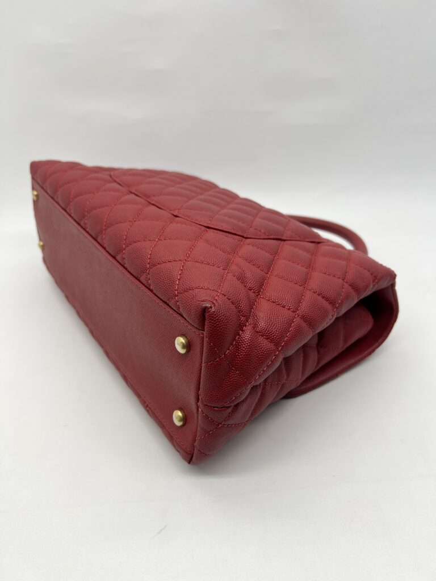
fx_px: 437
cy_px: 290
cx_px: 218
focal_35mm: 26
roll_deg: +1.8
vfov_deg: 67.3
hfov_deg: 53.1
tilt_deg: -30.9
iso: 40
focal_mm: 5.7
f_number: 1.5
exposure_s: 1/160
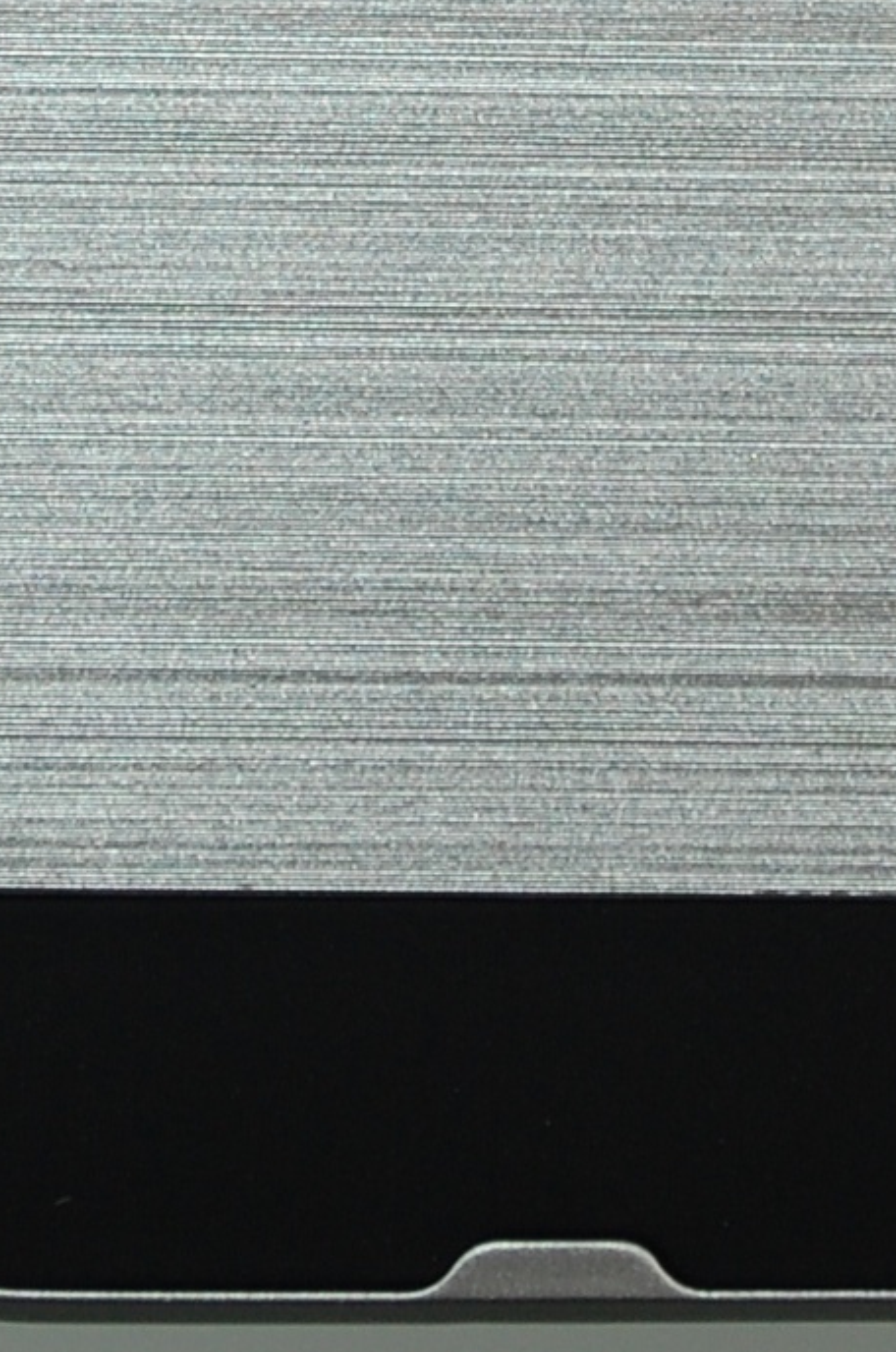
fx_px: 8846
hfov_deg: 5.8
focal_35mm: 236
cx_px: 721
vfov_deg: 8.5
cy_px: -678
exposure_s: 1/40
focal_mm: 48
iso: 400
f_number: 5.6
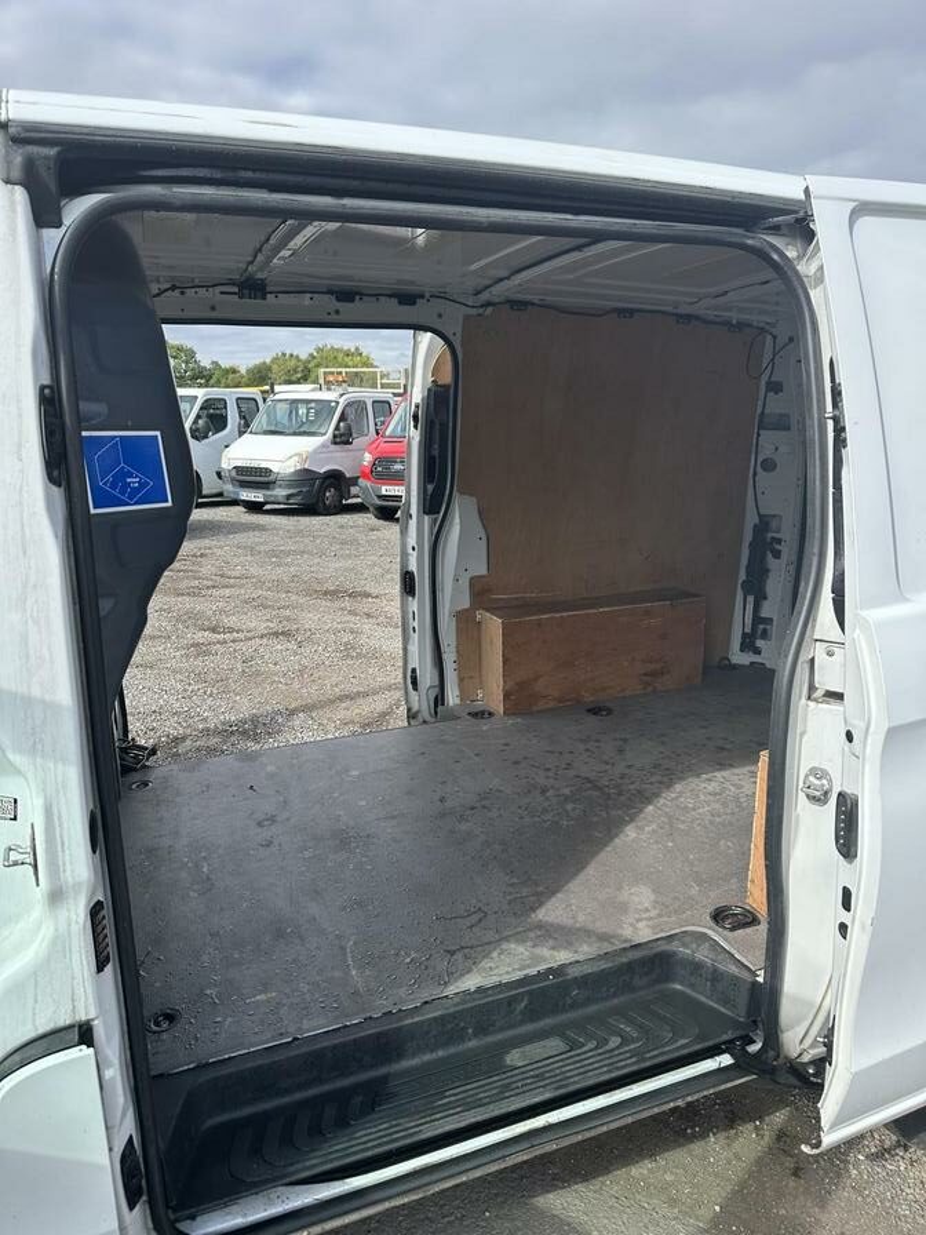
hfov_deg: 56.8
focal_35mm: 24
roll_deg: -1.4
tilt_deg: -11.9
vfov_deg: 71.6
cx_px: 463
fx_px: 856
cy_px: 618
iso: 80
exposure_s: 1/1916
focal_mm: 6.86
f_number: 1.78
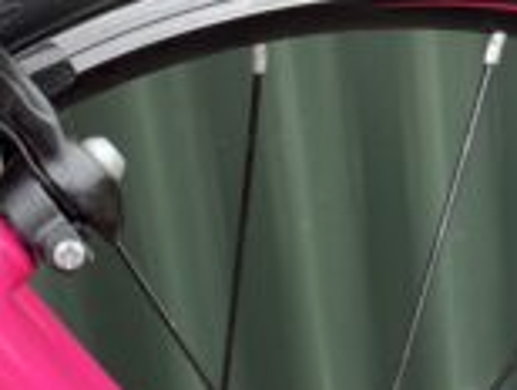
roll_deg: +18.1
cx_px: -164
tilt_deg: -24.2
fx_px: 1212
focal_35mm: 81
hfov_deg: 21.6
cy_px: 336
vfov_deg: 18.0
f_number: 1.6
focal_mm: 5.1
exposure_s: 1/306
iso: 50
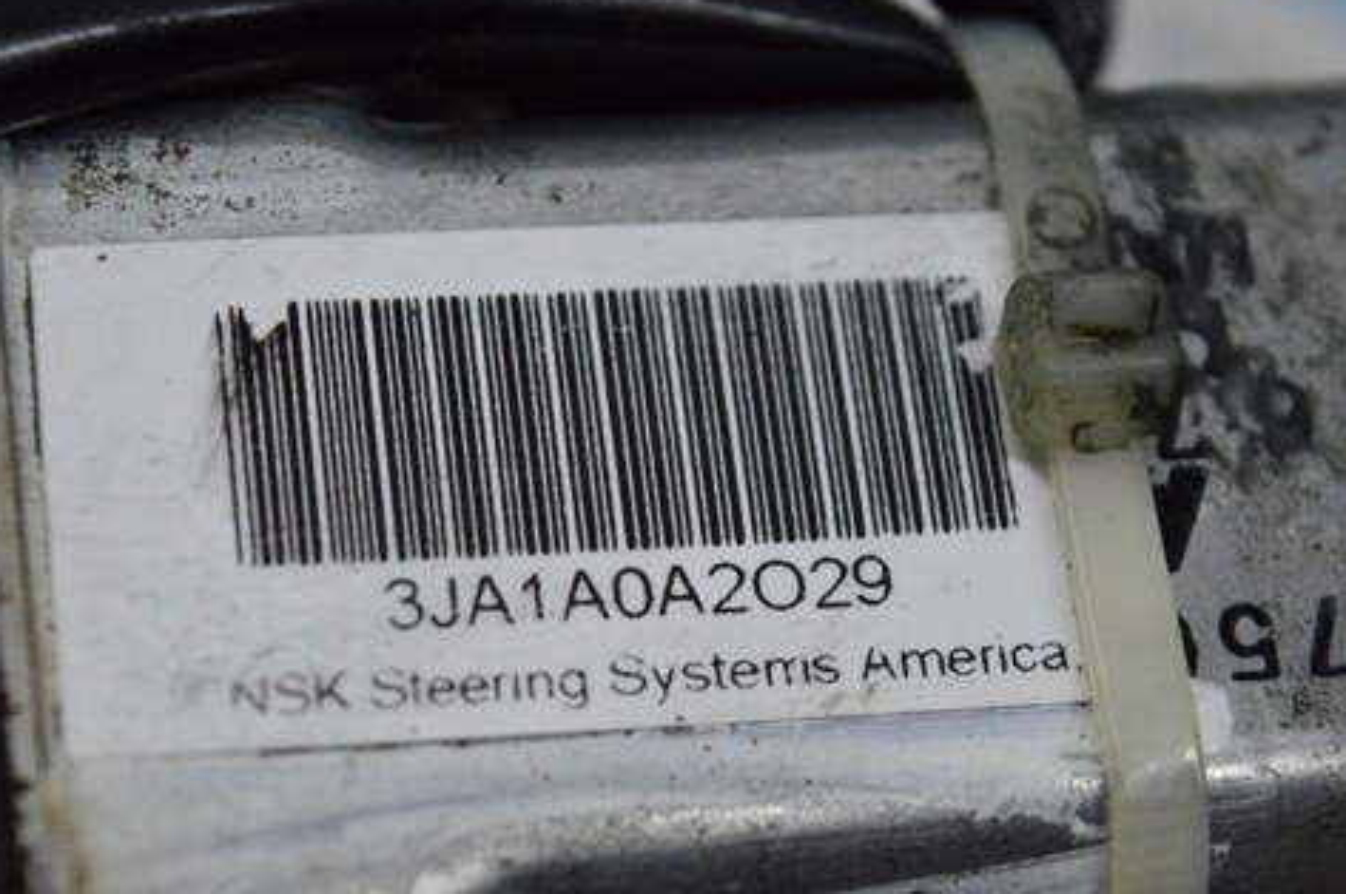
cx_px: 575
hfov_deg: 18.3
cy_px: 520
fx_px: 4170
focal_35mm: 112
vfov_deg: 12.2
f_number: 5.6
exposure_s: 1/1000
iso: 6400
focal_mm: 55
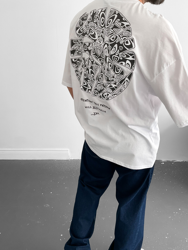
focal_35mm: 31
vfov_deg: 58.3
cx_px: 90
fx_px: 224
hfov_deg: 45.4
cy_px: 126
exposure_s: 1/120
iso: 40
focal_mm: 3
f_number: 1.8
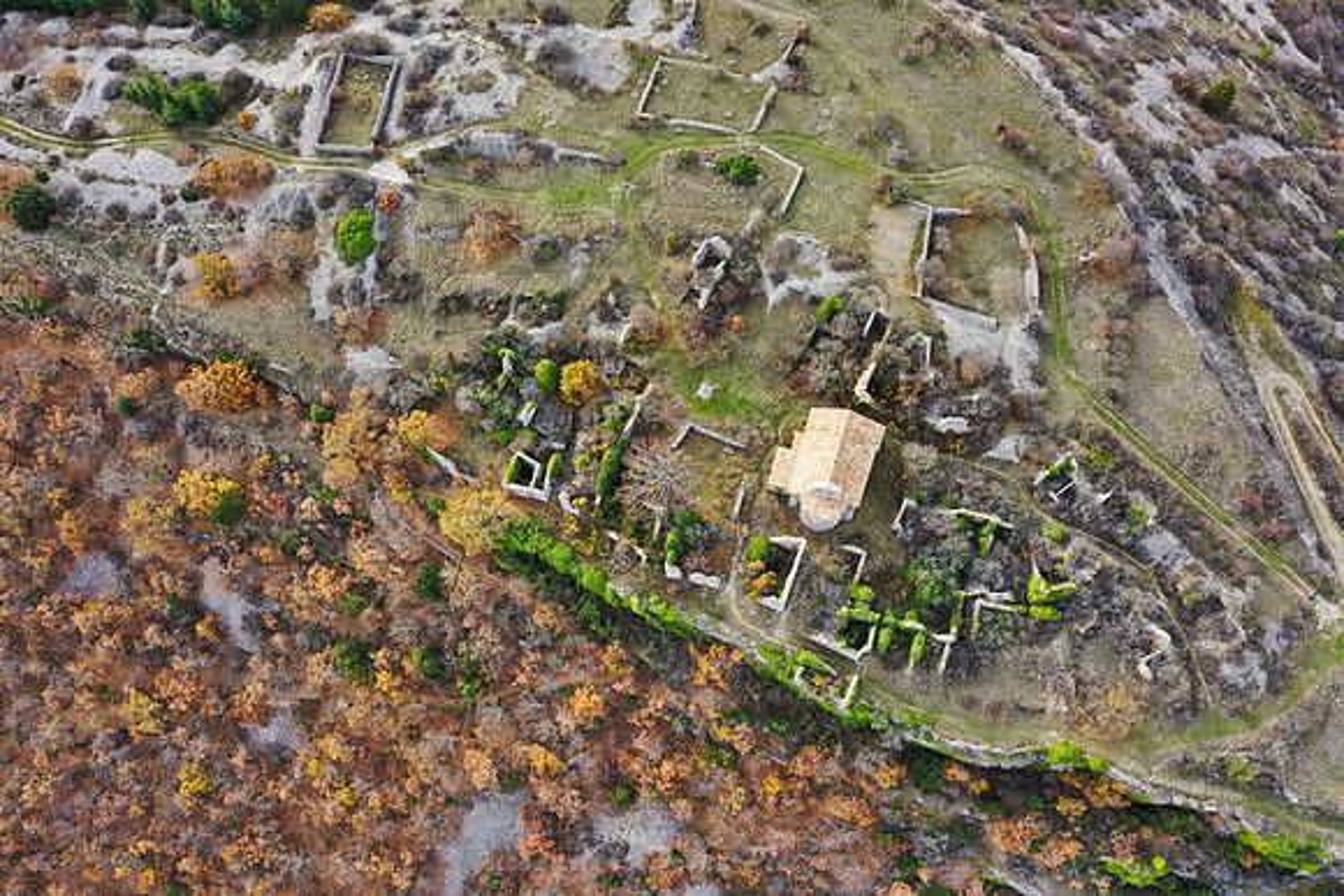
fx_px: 1046
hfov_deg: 65.5
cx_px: 672
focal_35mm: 28
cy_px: 448
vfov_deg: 46.4
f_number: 7.1
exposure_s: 1/15
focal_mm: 10.26
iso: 100
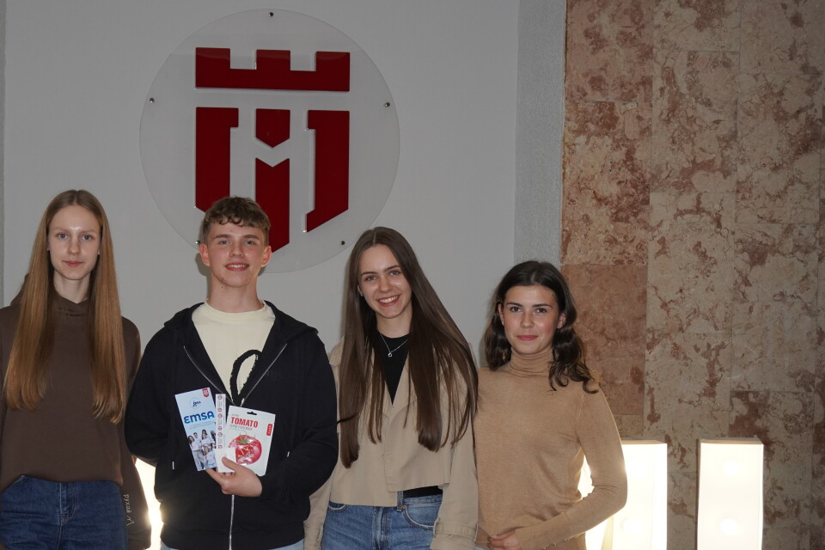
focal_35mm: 60
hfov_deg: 33.2
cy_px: 354
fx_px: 1375
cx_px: 289
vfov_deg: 22.6
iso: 800
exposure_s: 1/125
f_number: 5.6
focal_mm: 30
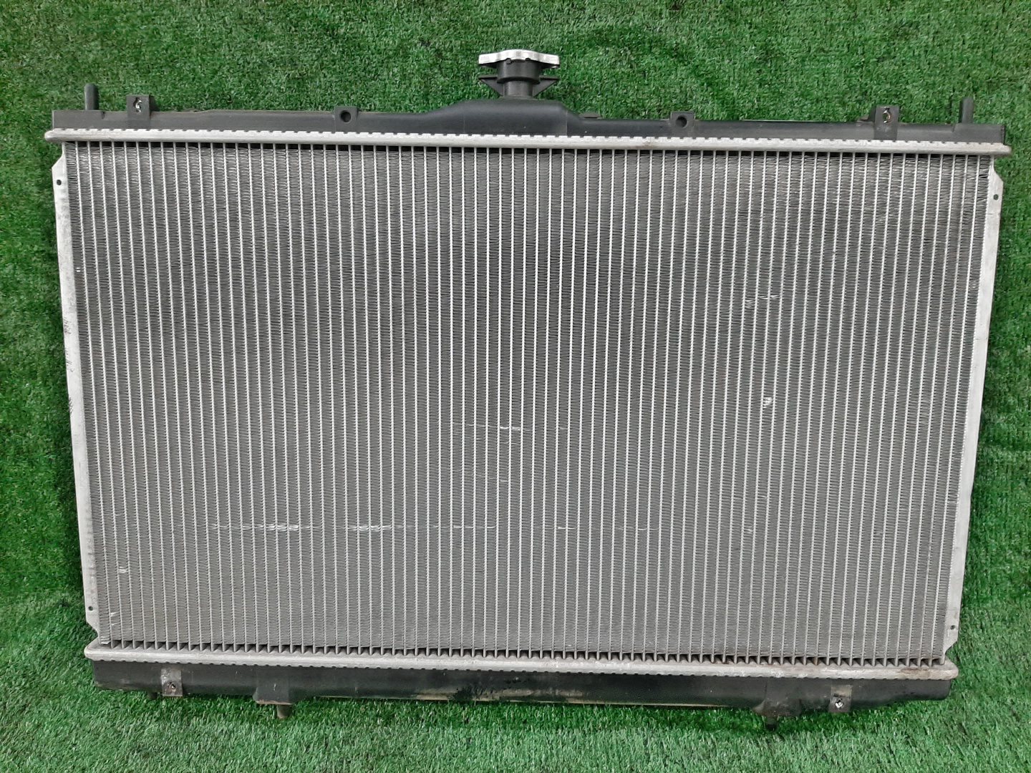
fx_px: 774
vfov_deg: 53.1
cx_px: 516
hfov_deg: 67.3
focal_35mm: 26
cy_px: 386
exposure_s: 1/24
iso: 187
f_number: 1.7
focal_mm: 3.93
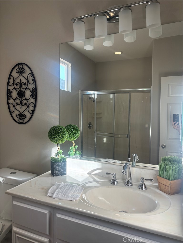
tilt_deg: -1.7
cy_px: 122
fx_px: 183
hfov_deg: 53.1
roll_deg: -1.1
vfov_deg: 67.3
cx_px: 92
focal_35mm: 26
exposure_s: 1/164
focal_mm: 5.96
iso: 40
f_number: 1.6
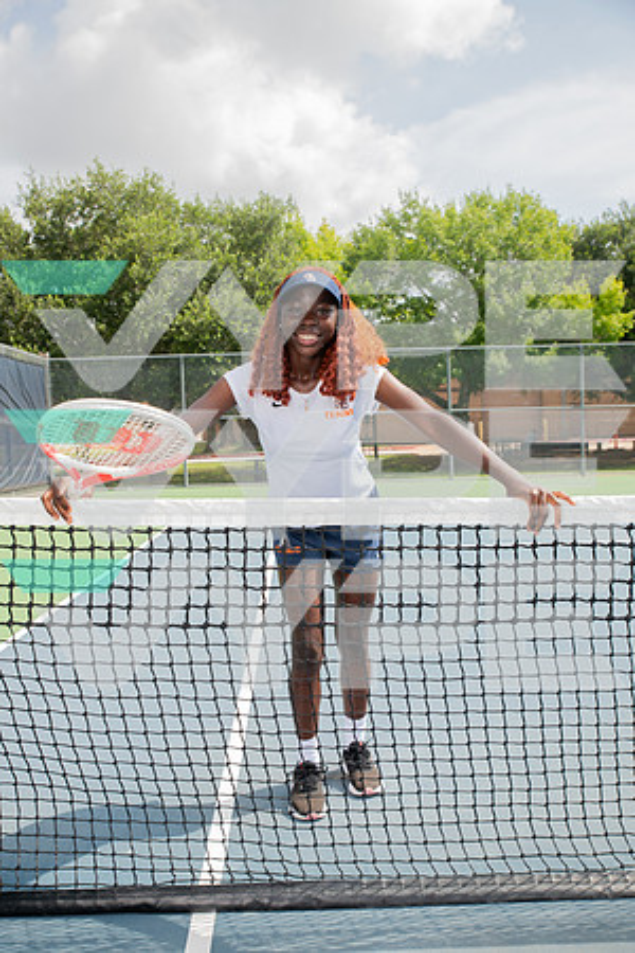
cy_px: 476
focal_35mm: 35
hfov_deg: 37.9
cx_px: 318
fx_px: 926
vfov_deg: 54.4
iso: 100
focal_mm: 35
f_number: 5.6
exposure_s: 1/320
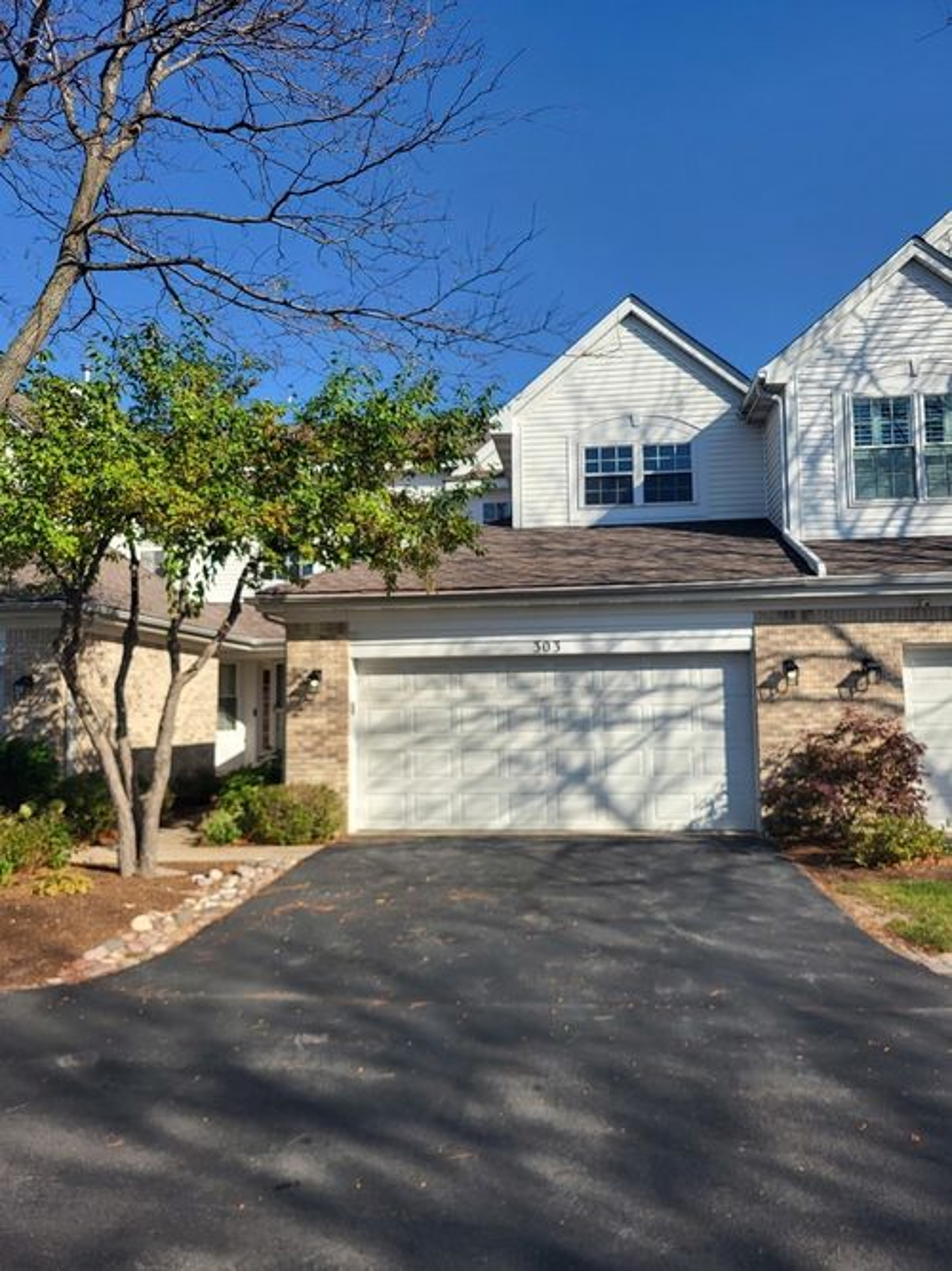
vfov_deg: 67.3
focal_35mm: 26
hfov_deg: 53.0
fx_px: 954
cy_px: 636
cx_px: 476
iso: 40
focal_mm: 5.4
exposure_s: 1/1941
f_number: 1.8
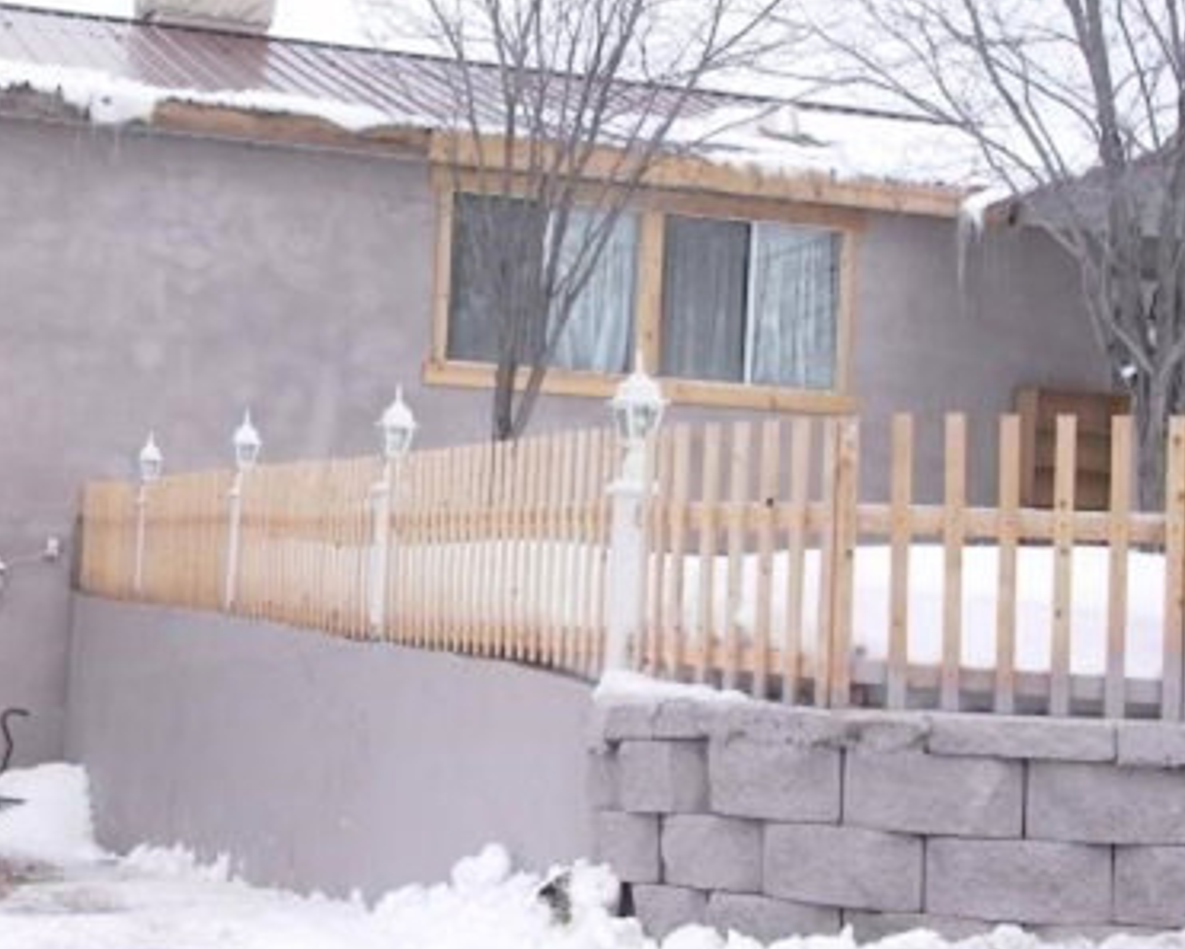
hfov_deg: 29.2
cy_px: 447
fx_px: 2245
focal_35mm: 64
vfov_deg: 23.9
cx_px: 319
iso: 100
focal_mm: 8.19
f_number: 8
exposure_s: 1/167
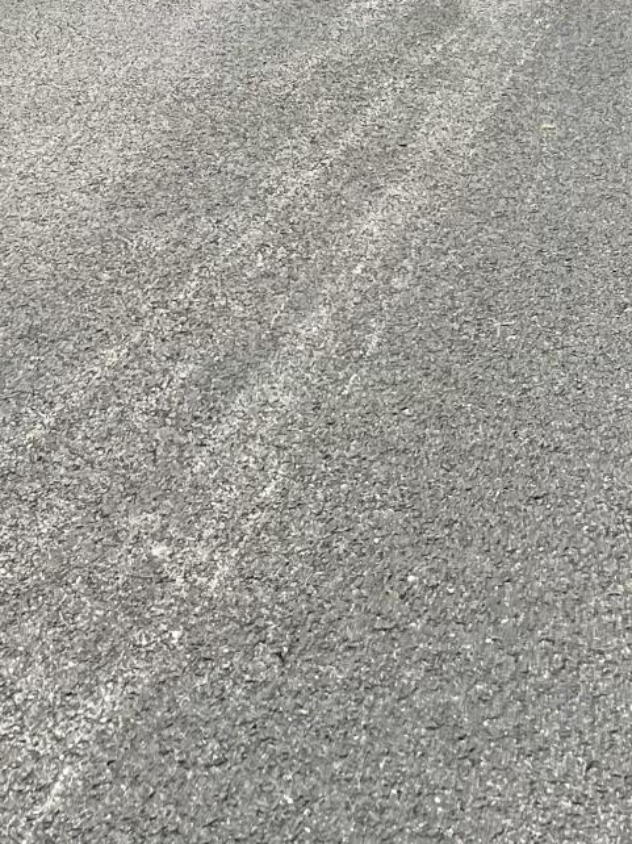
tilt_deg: -5.2
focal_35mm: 81
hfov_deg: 18.1
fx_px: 1973
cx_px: 209
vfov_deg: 23.2
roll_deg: -1.5
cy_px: 3
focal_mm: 5.7
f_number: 1.5
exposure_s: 1/3571
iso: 50
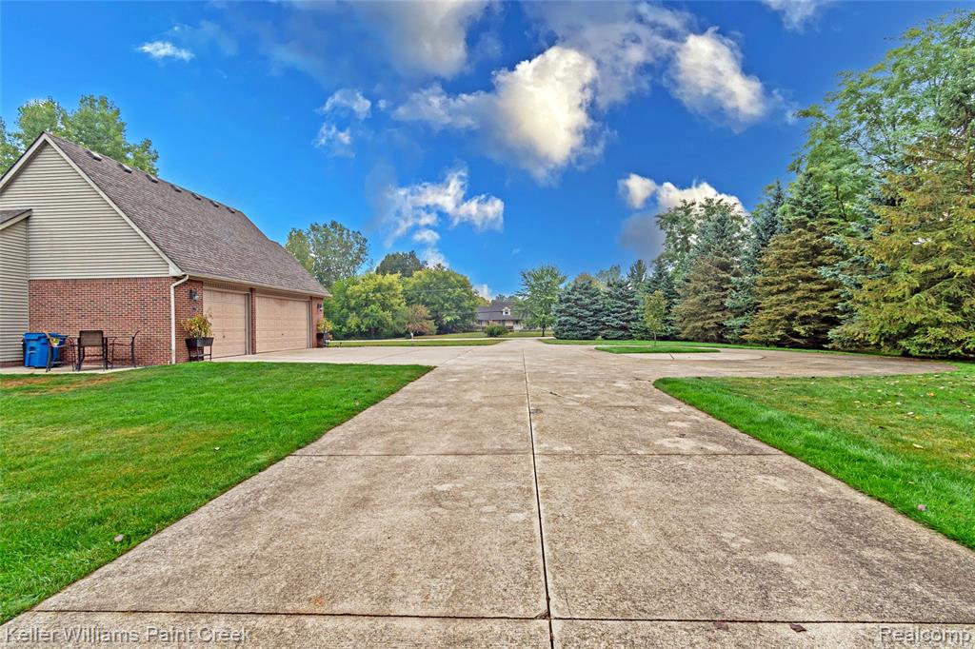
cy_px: 324
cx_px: 488
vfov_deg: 77.3
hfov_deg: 100.4
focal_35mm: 15
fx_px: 406
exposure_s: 1/250
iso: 110
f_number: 5.6
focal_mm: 10
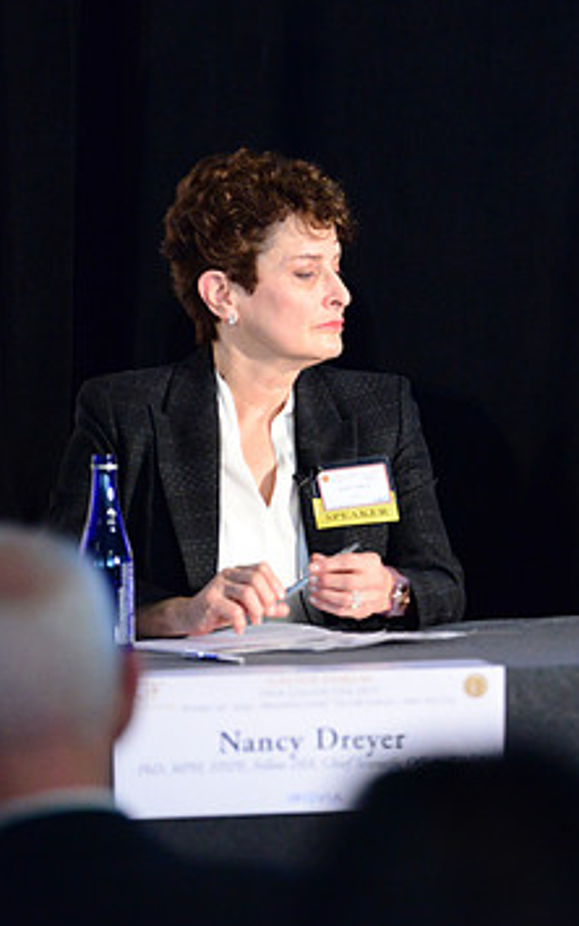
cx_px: 639
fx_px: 5678
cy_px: 447
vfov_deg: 9.3
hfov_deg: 5.8
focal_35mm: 225
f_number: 2.8
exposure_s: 1/250
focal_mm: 135
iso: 4000
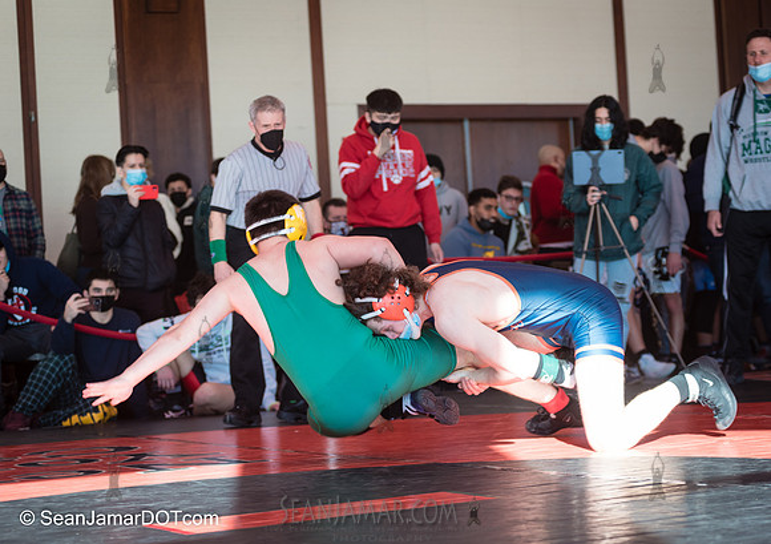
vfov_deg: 16.1
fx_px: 1921
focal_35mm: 88
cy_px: 289
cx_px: 432
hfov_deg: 22.7
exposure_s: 1/400
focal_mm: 80
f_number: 4
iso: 400
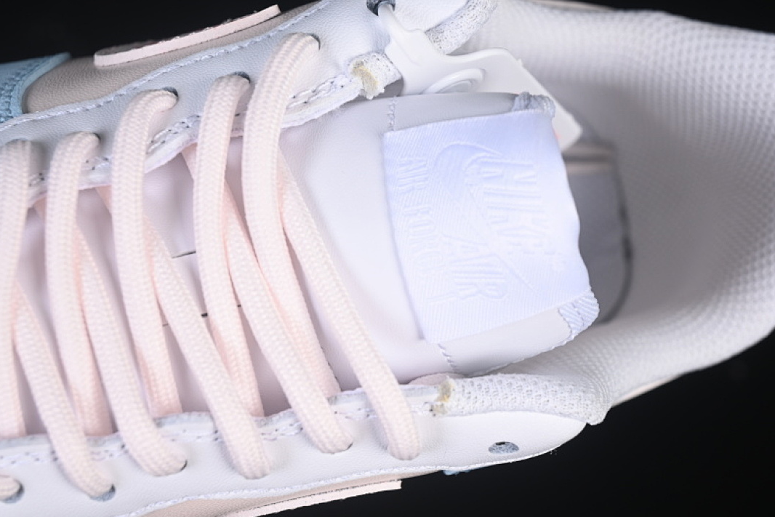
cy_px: 261
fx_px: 1636
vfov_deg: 18.0
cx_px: 384
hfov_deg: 26.6
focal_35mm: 76
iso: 160
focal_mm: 50
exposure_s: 1/80
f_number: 7.1
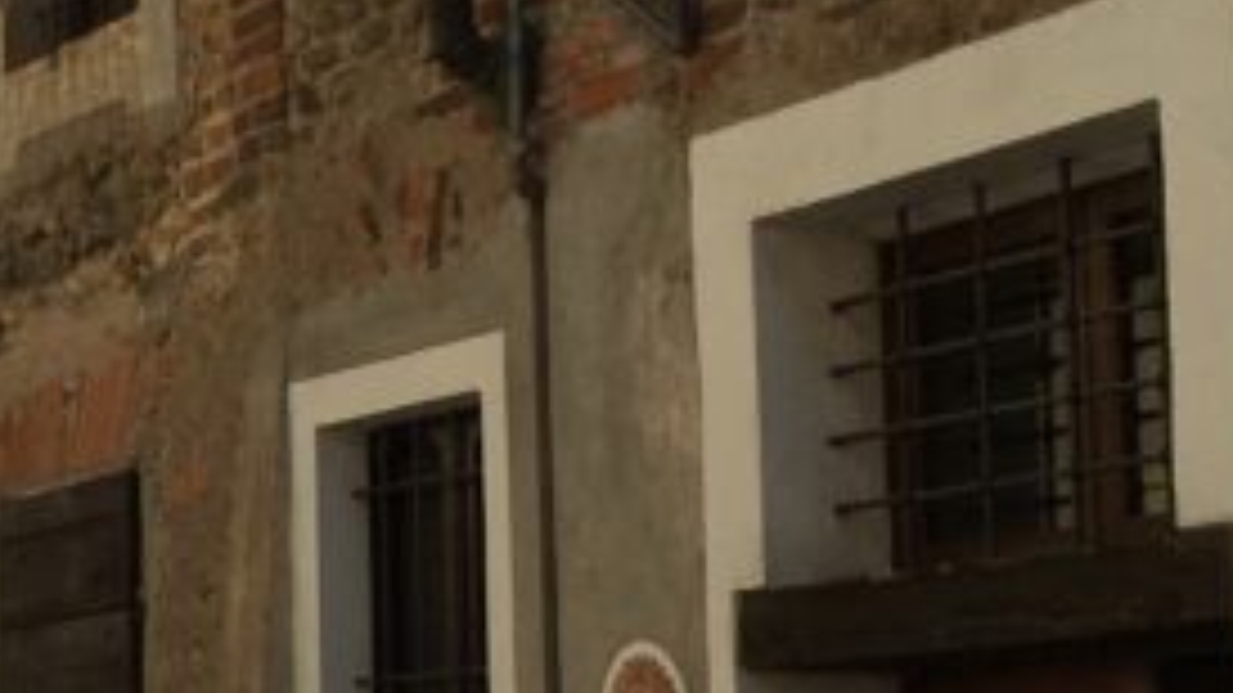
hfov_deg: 17.6
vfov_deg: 10.3
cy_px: 450
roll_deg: -0.1
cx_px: -81
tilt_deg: +8.4
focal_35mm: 118
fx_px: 3857
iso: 25
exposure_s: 1/3077
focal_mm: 4.15
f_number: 2.2
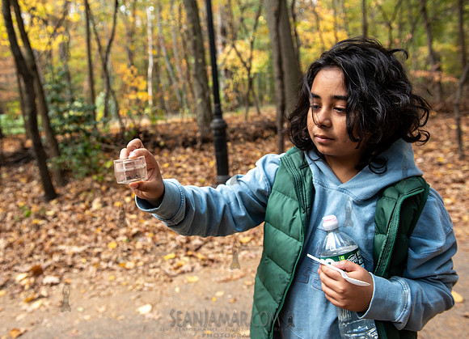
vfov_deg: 44.4
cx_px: 202
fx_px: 415
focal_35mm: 31
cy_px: 173
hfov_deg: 58.7
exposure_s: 1/125
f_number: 3.5
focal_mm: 28
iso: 200
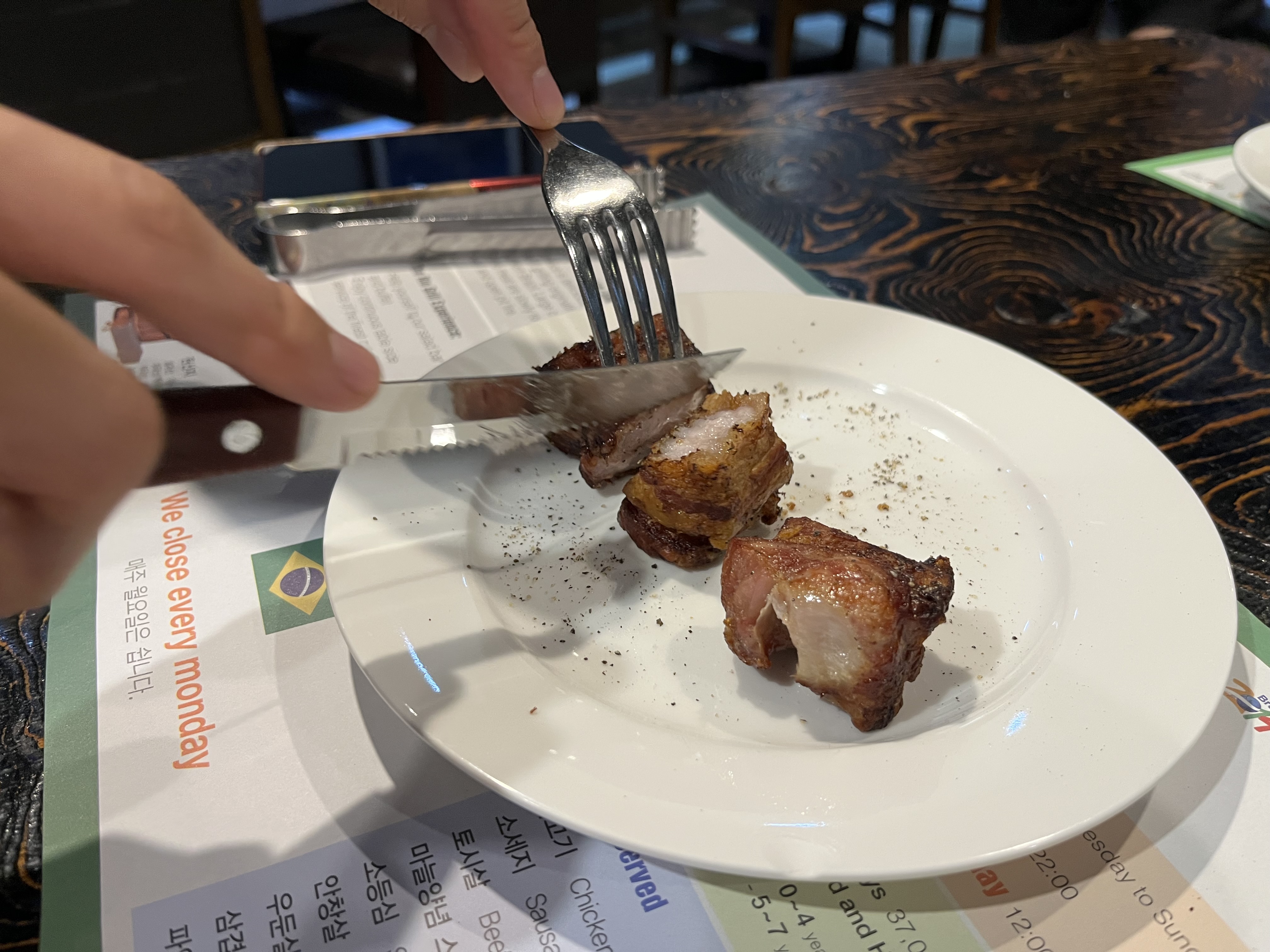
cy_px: 476
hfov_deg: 67.3
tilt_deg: -39.5
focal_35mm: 26
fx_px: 954
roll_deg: +0.3
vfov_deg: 53.1
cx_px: 635
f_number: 1.6
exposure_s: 1/60
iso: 160
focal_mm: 5.1
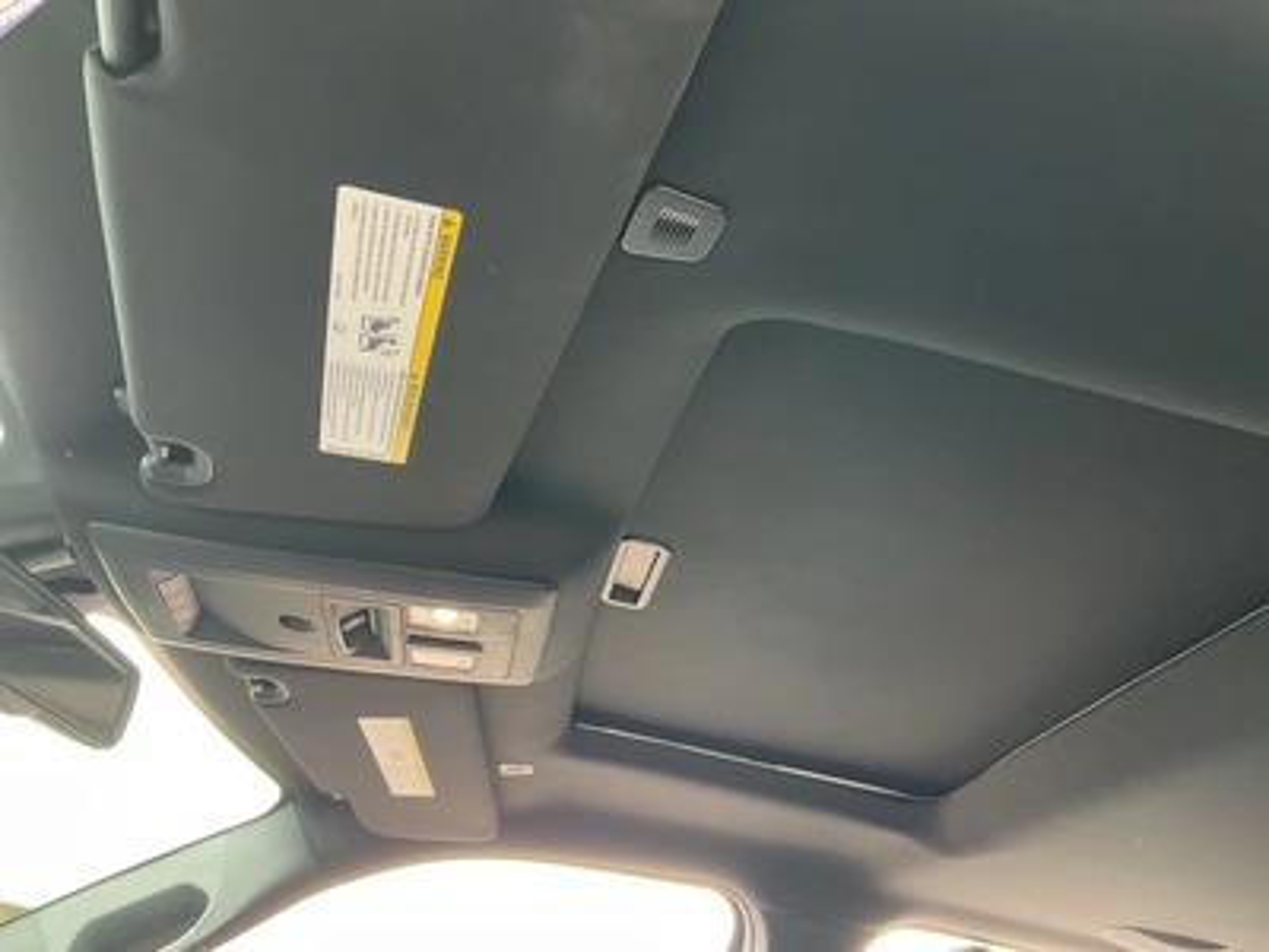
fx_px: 1063
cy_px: 476
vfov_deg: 48.2
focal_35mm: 29
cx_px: 634
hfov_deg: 61.7
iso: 64
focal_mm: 3
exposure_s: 1/91
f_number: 1.8
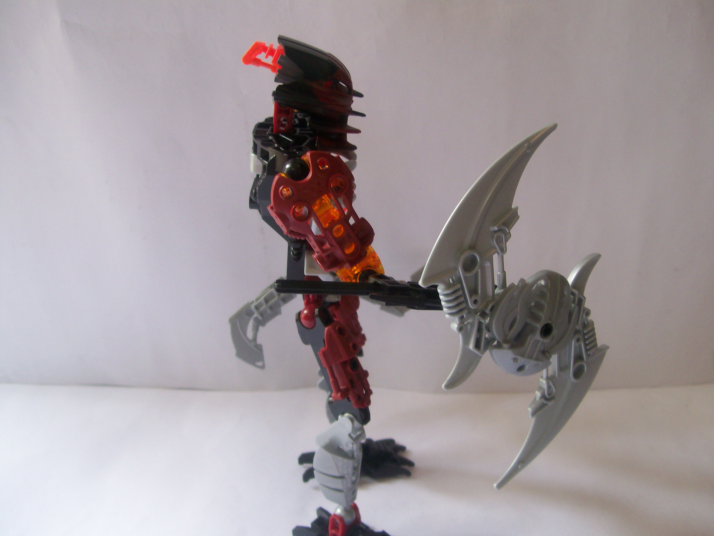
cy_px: 268
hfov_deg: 51.4
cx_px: 357
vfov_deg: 39.7
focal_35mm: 36
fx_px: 743
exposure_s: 1/59.5
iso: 80
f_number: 2.7
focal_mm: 6
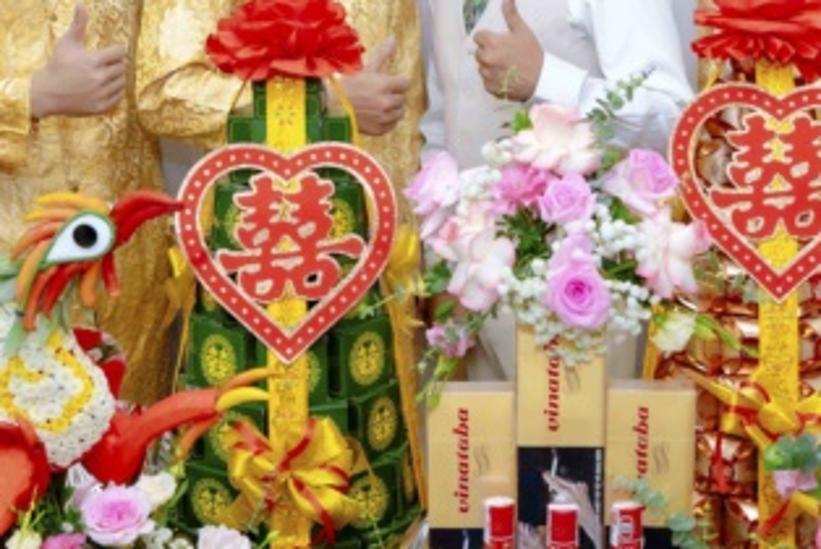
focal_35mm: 70
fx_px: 1593
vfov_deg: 19.0
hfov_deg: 28.9
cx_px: 400
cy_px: -16
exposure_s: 1/125
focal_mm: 26.3
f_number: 4
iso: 1000
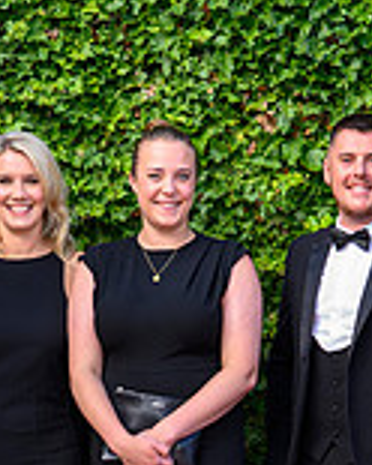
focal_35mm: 127
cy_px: 454
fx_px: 1748
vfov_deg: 14.9
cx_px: 185
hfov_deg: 12.1
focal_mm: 28.5
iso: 220
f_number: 5
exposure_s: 1/125
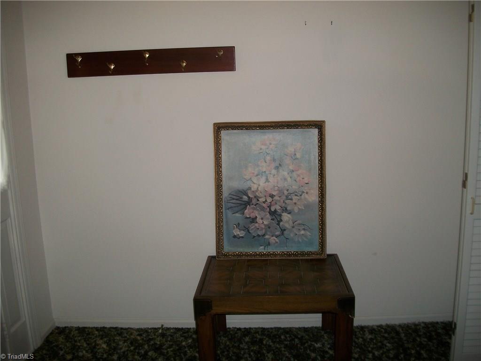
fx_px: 445
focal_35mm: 32
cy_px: 180
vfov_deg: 44.2
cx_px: 240
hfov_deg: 56.8
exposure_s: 1/30
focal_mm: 5.7
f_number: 2.9
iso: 80
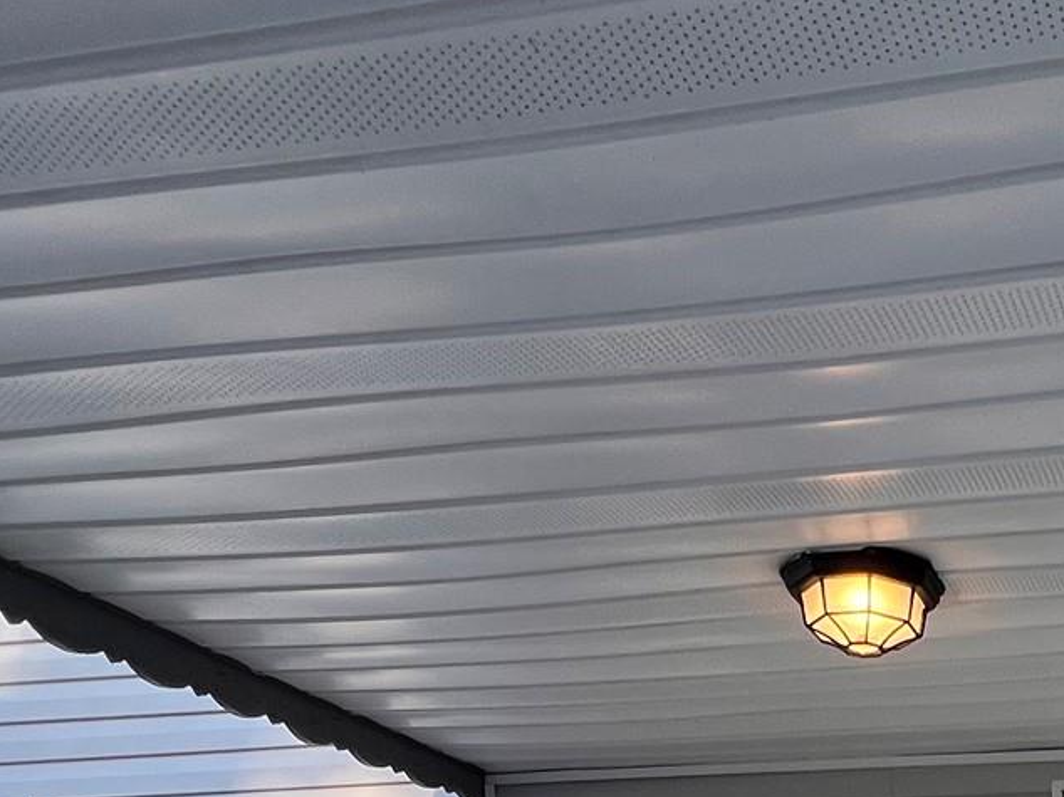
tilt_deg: -1.8
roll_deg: -0.2
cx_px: 1098
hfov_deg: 38.9
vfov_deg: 25.2
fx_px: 1290
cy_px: 1222
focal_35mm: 42
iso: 32
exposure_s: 1/187
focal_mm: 1.57
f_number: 1.8
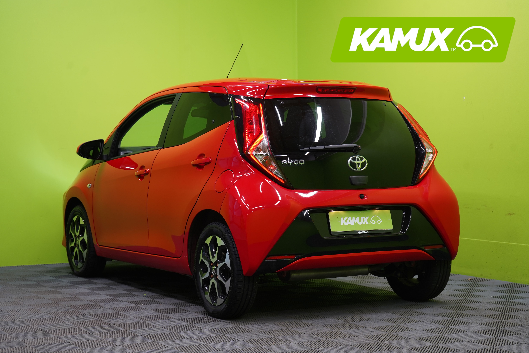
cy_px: 176
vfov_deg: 19.7
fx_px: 1014
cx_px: 264
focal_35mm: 69
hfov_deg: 29.2
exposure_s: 1/25
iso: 400
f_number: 5.6
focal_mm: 69
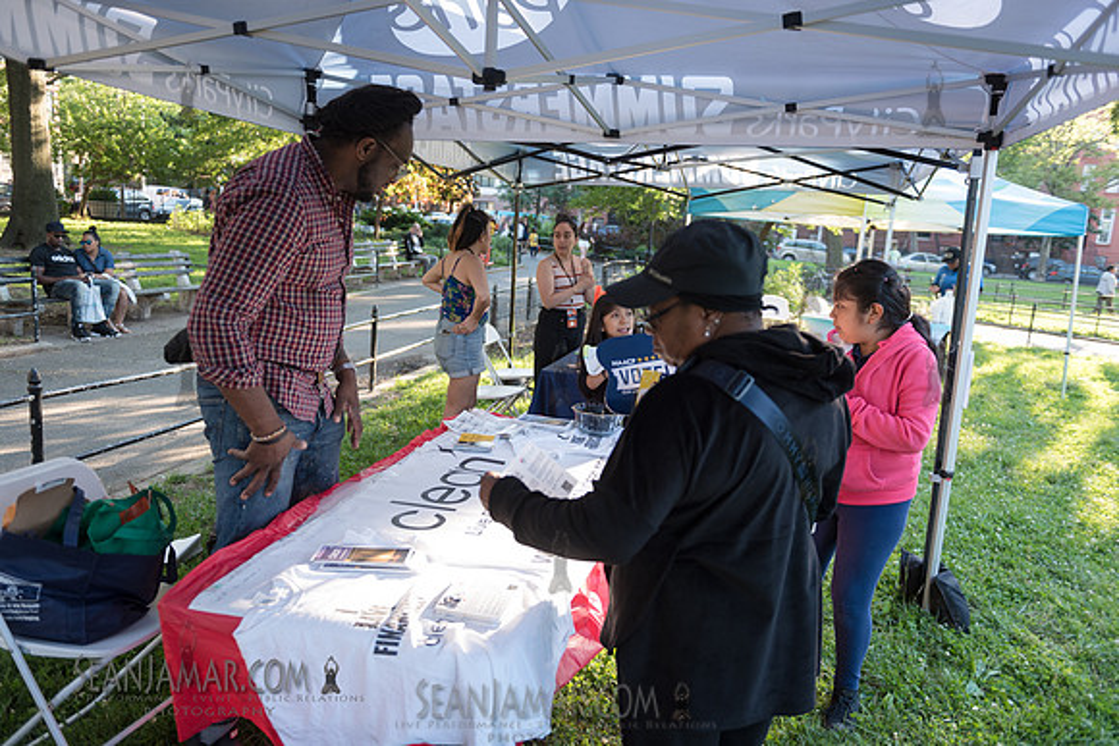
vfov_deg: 48.0
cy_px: 373
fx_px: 839
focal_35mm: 27
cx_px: 560
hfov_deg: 67.4
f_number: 2.8
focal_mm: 27
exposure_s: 1/160
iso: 200
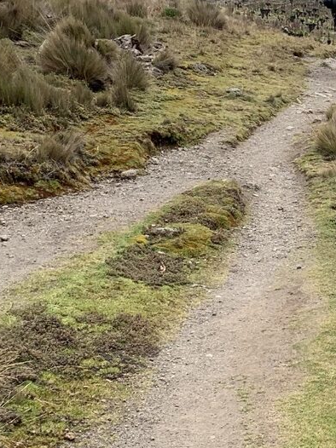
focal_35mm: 89
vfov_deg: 22.0
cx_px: 482
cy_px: 207
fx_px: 1153
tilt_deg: -7.9
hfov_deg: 15.5
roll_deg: -1.3
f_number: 1.8
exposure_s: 1/1689
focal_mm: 4.25
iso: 25
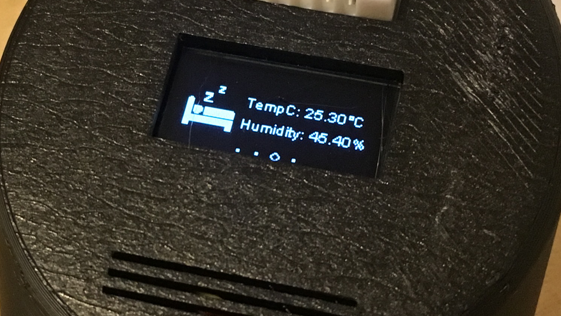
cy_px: 202
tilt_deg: -36.7
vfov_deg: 14.2
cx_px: 187
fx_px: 1264
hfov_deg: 24.9
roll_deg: -2.6
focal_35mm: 85
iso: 200
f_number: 2.2
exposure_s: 1/25
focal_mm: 4.15
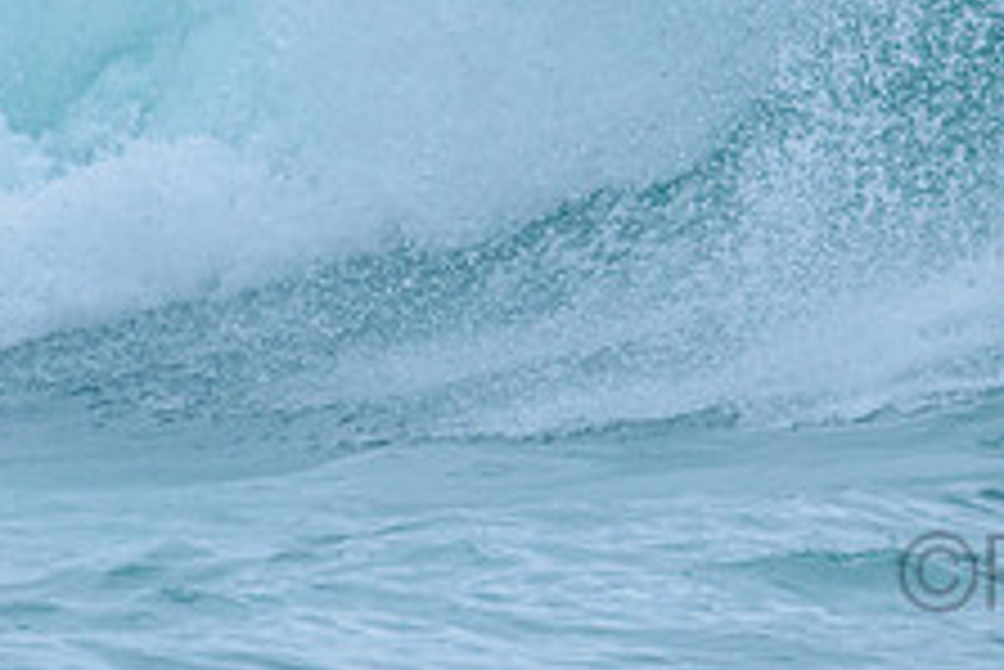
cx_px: 1560
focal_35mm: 1632
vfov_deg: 0.8
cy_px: -75
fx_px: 45543
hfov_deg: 1.3
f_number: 5.6
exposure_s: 1/2000
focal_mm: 500
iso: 800
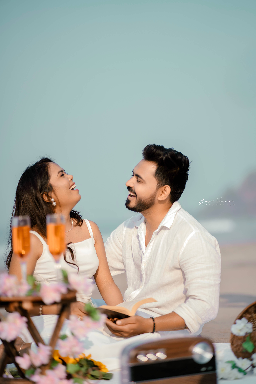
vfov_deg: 23.9
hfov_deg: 16.1
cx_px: 128
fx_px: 907
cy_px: 192
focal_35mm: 85
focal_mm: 85
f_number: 1.4
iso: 80
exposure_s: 1/3200
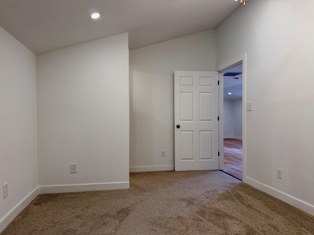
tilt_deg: +1.0
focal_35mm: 24
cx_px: 157
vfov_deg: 56.8
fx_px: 218
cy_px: 118
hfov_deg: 71.6
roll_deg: +1.0
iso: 64
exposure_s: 1/120
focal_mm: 6.76
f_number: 1.78
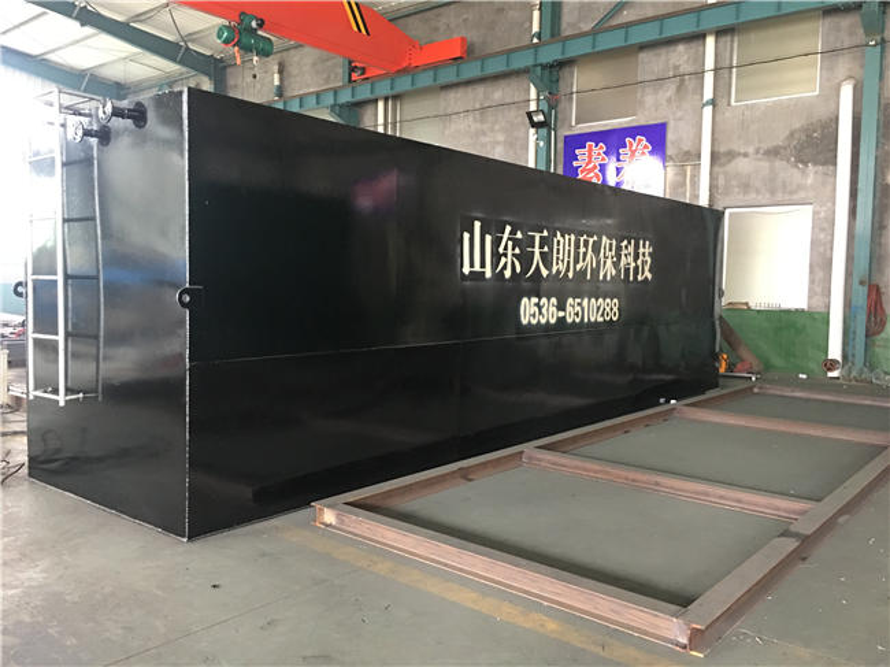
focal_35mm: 29
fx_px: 745
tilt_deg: -3.0
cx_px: 445
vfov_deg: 48.2
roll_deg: -1.0
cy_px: 334
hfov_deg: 61.7
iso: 125
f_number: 2.2
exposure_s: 1/8
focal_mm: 4.15
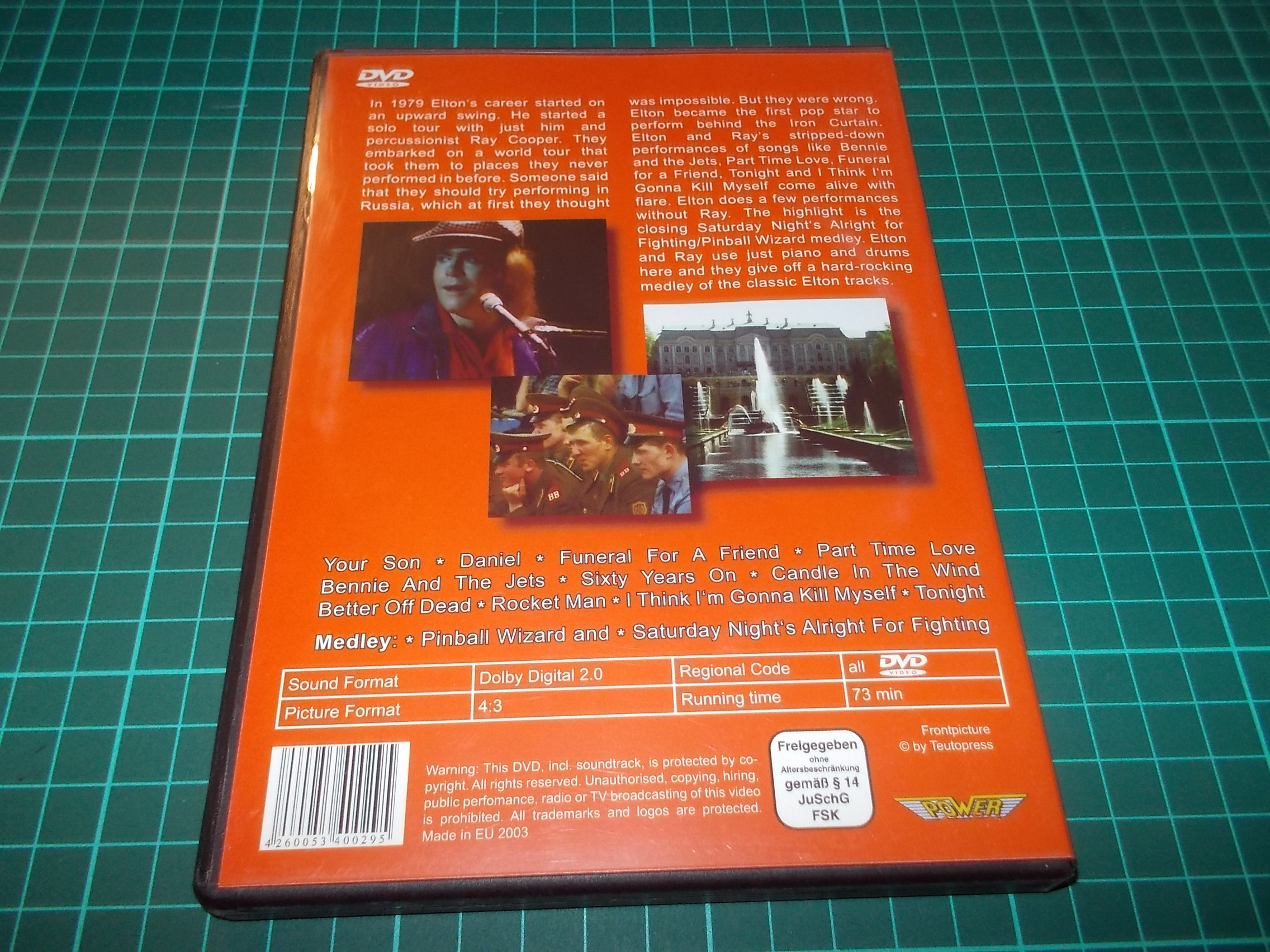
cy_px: 476
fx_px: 1064
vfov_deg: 48.2
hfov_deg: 61.7
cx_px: 635
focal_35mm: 29
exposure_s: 1/30
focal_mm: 4.1
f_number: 3.3
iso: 200
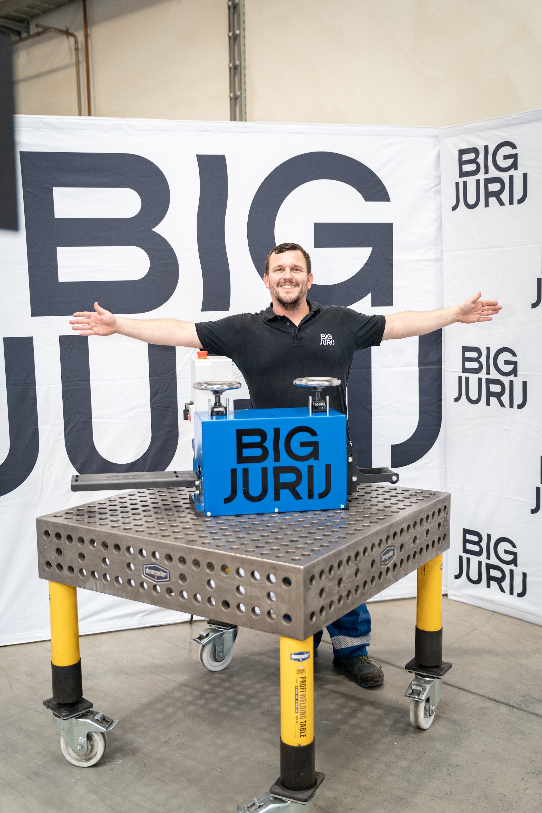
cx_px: 271
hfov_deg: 34.2
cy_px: 406
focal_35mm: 39
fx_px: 881
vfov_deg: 49.6
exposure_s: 1/125
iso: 800
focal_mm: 39
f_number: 2.8
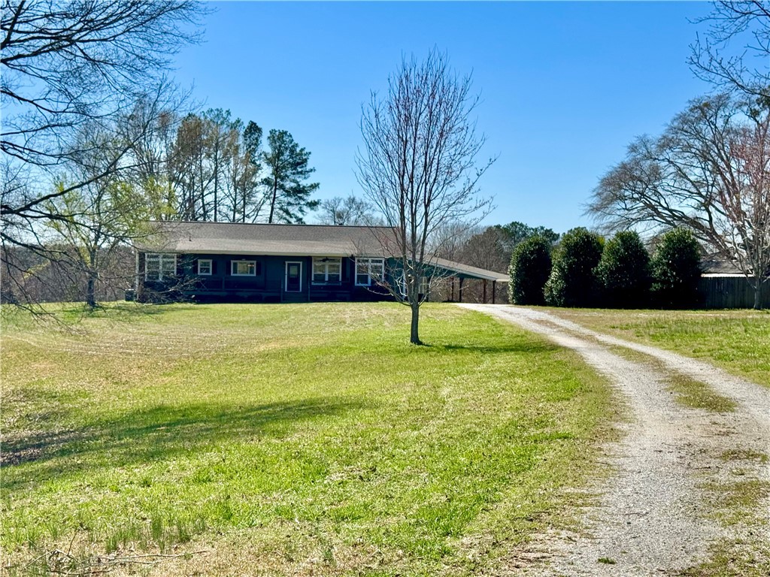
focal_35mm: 48
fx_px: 1068
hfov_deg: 39.7
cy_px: 288
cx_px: 385
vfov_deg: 30.3
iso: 64
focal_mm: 6.76
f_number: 1.78
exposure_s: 1/5376
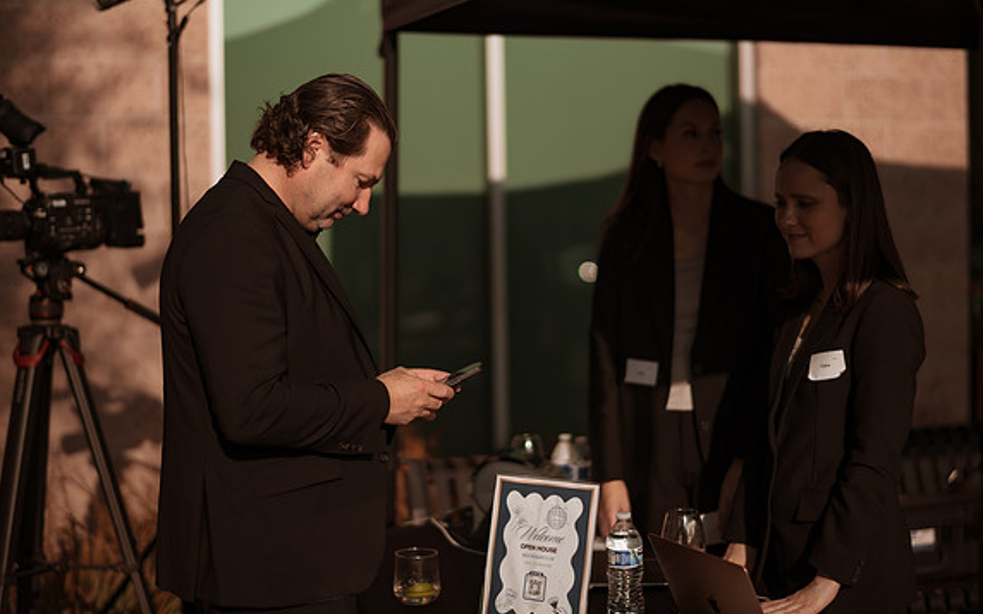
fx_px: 1607
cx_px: 493
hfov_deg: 34.0
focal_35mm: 60
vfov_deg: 21.6
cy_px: 316
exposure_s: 1/8000
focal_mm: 58
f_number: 1.4
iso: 64
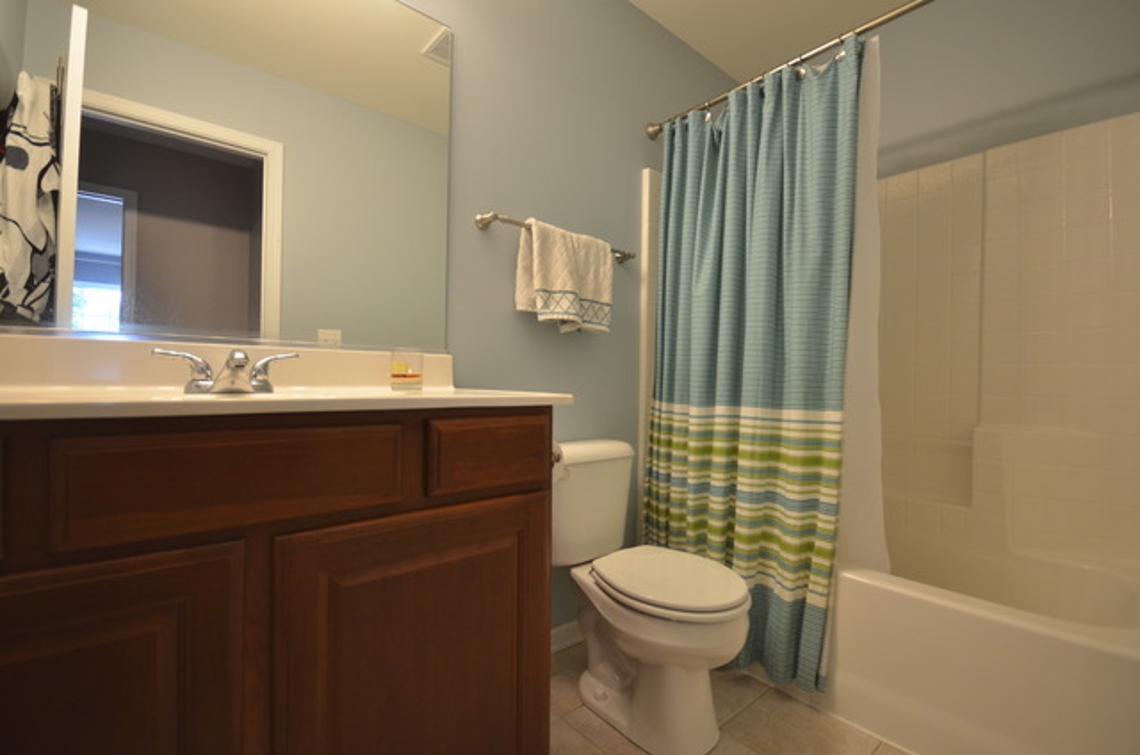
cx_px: 570
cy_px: 378
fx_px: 474
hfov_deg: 100.5
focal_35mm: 15
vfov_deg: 77.1
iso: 500
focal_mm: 10
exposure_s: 1/60
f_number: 4
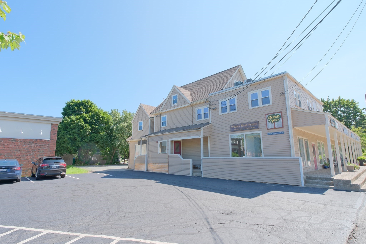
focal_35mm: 18
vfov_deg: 67.4
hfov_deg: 90.0
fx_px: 183
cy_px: 122
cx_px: 183
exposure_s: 1/120
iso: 500
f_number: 8
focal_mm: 12.2
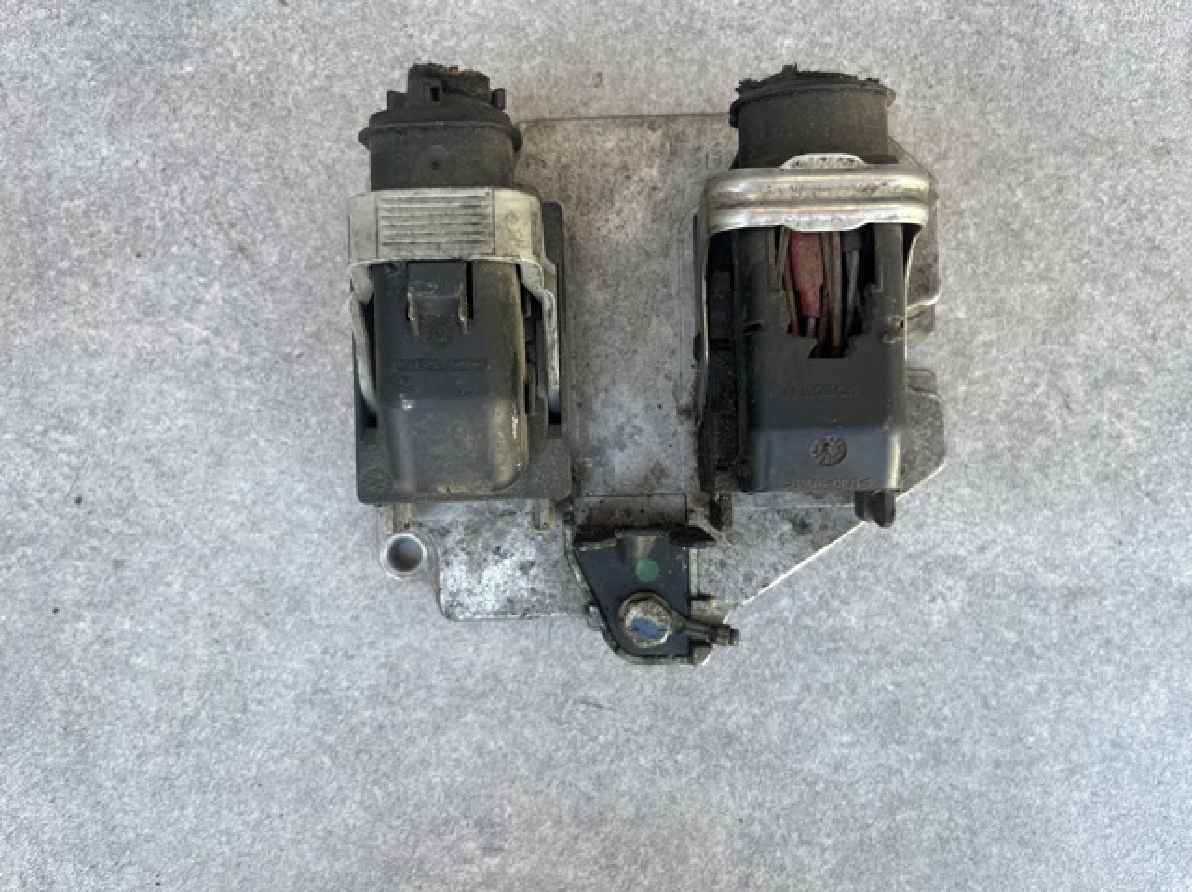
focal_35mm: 26
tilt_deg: -87.9
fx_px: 895
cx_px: 596
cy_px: 446
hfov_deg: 67.3
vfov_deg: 53.0
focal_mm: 5.1
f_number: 1.6
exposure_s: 1/121
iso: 50
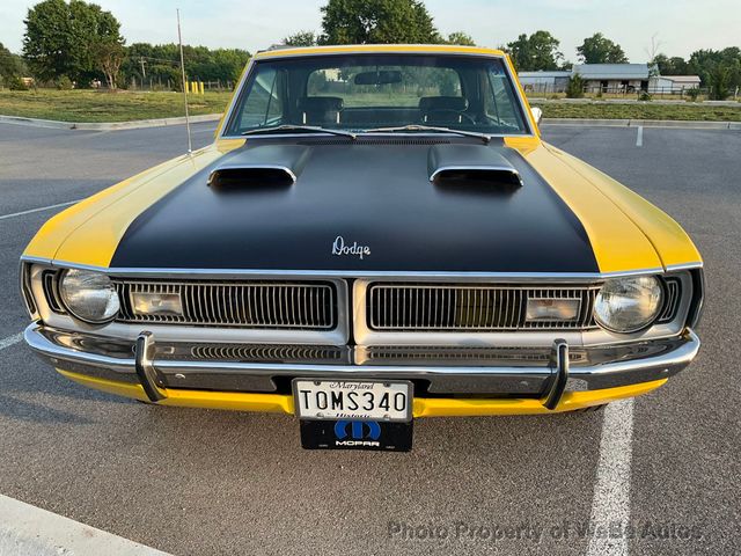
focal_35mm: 29
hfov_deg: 61.7
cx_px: 370
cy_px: 278
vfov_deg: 48.2
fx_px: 621
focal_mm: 3
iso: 25
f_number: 1.8
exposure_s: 1/325
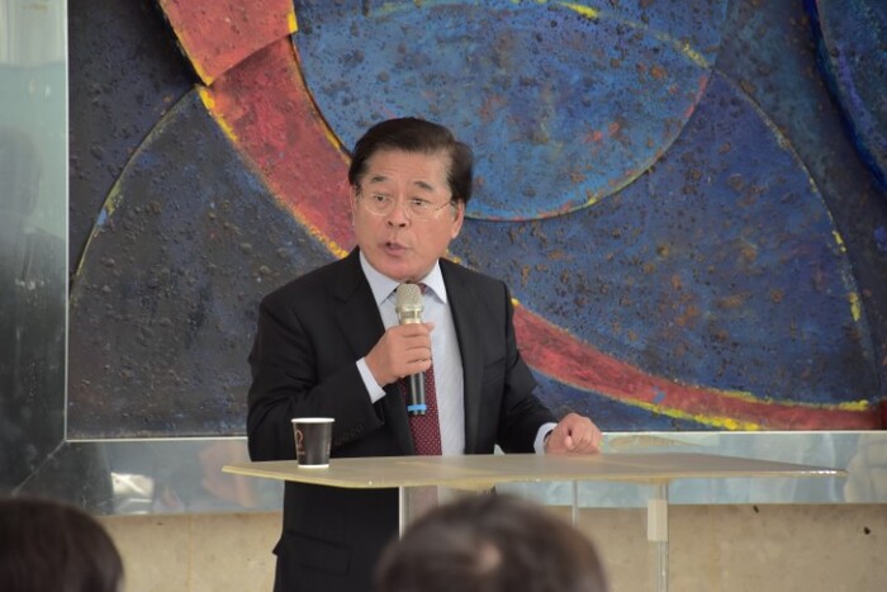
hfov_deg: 9.8
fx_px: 5175
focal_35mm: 210
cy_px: 296
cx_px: 444
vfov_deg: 6.5
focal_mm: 140
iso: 640
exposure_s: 1/25
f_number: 5.6
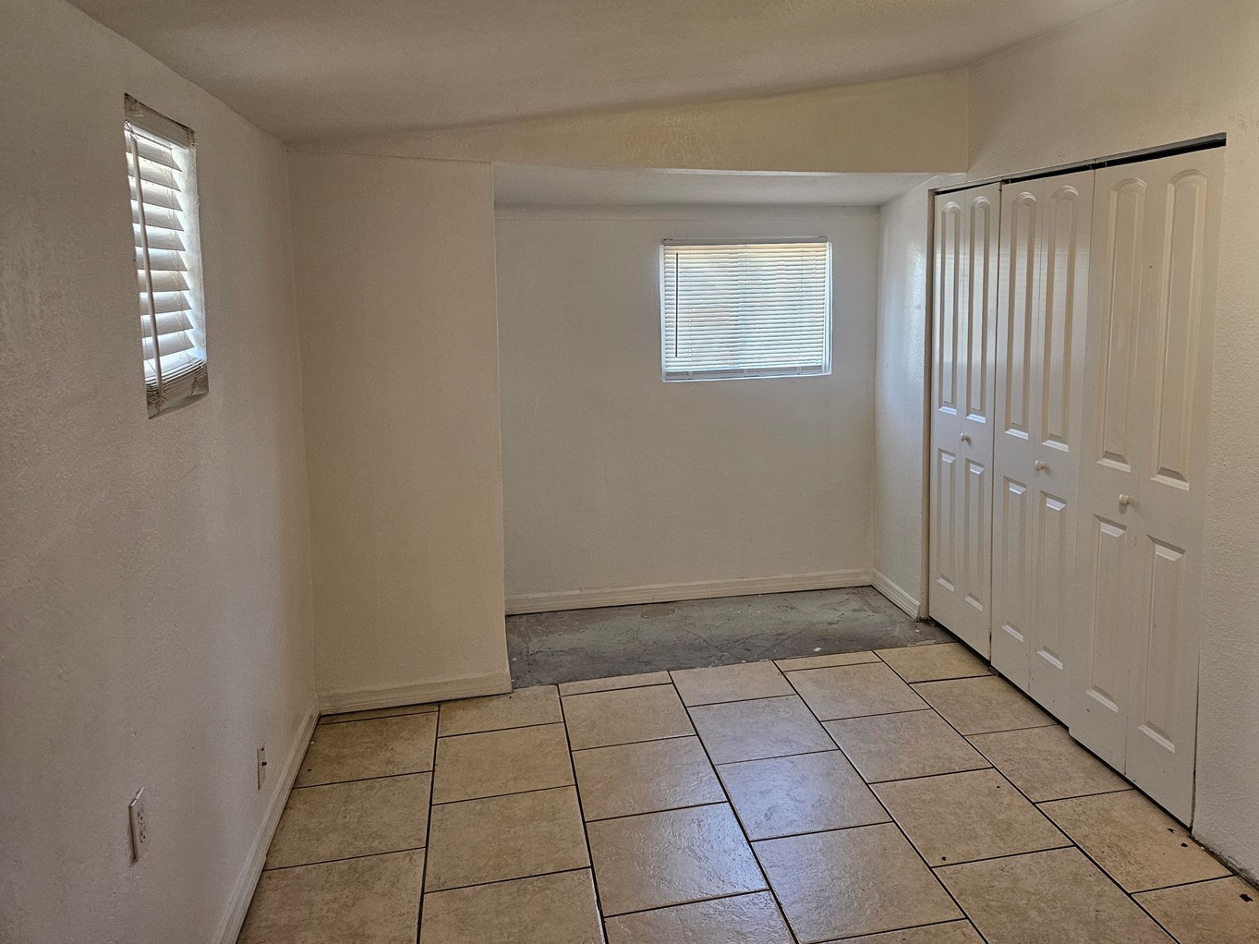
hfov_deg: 65.0
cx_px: 727
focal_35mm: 27
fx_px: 982
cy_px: 397
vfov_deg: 51.1
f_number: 1.8
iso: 200
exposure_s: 1/120
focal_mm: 5.4
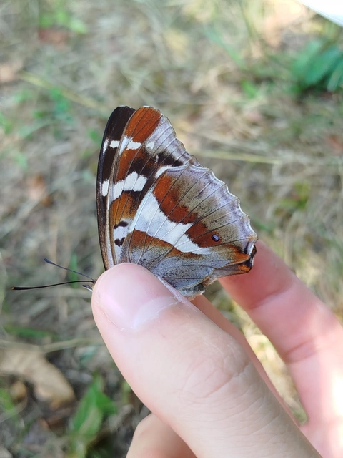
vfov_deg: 39.7
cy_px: 229
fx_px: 634
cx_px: 172
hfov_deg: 30.3
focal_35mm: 48
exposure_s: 1/100
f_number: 1.7
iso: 50
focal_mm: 5.31
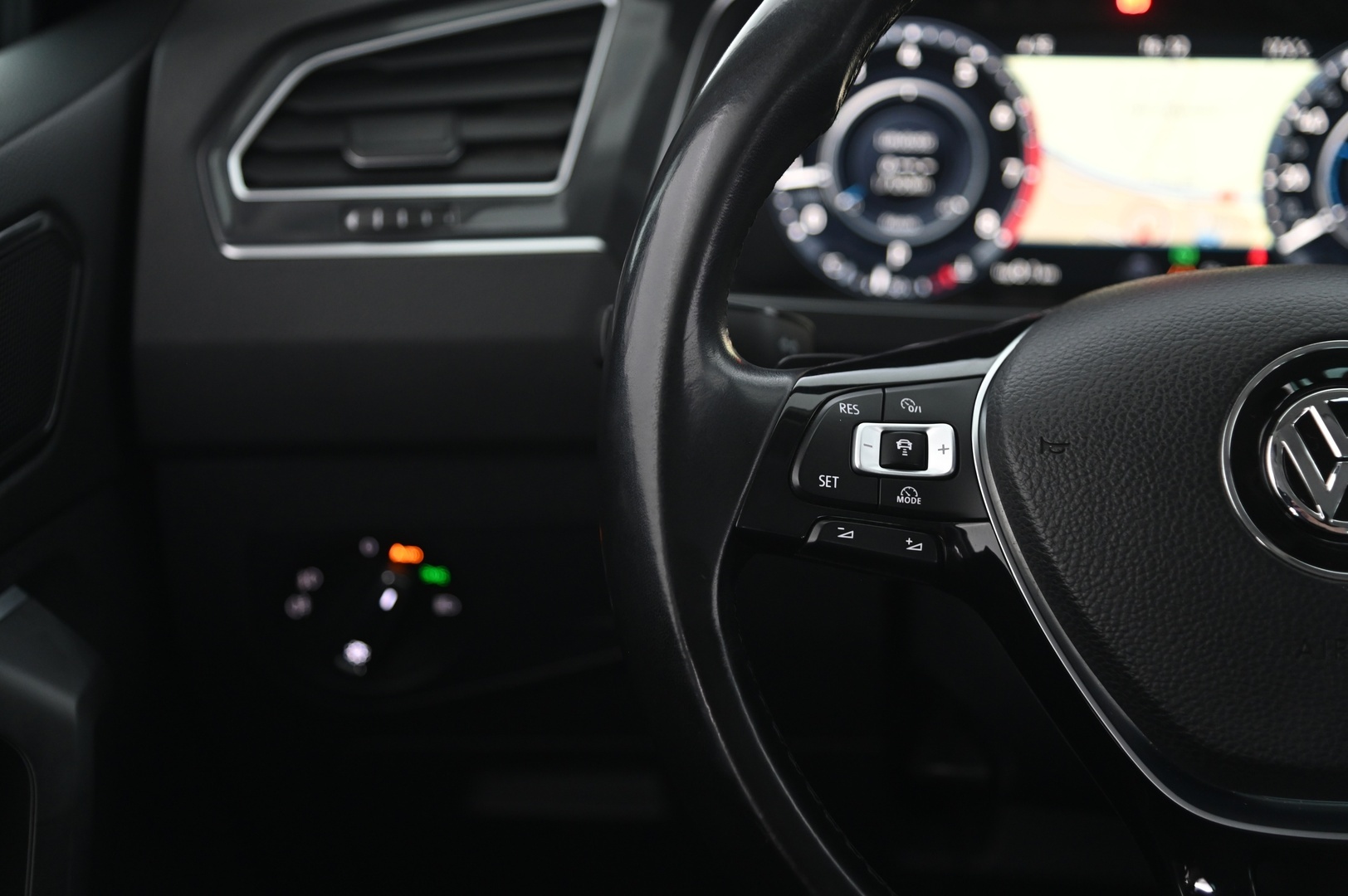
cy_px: 448
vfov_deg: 20.9
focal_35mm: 65
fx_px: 2432
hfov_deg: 31.0
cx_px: 674
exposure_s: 1/15
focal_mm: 65
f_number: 4
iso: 2000
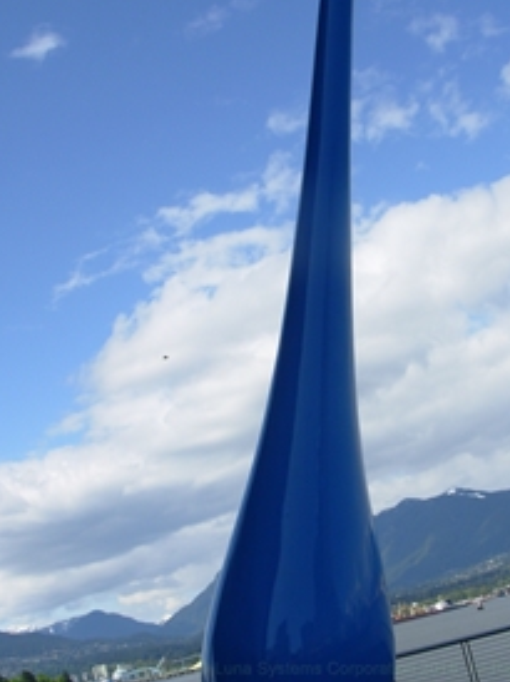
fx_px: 984
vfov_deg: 38.1
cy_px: 391
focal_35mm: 50
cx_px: 323
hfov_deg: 28.9
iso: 50
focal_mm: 6.3
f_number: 4.9
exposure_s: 1/512
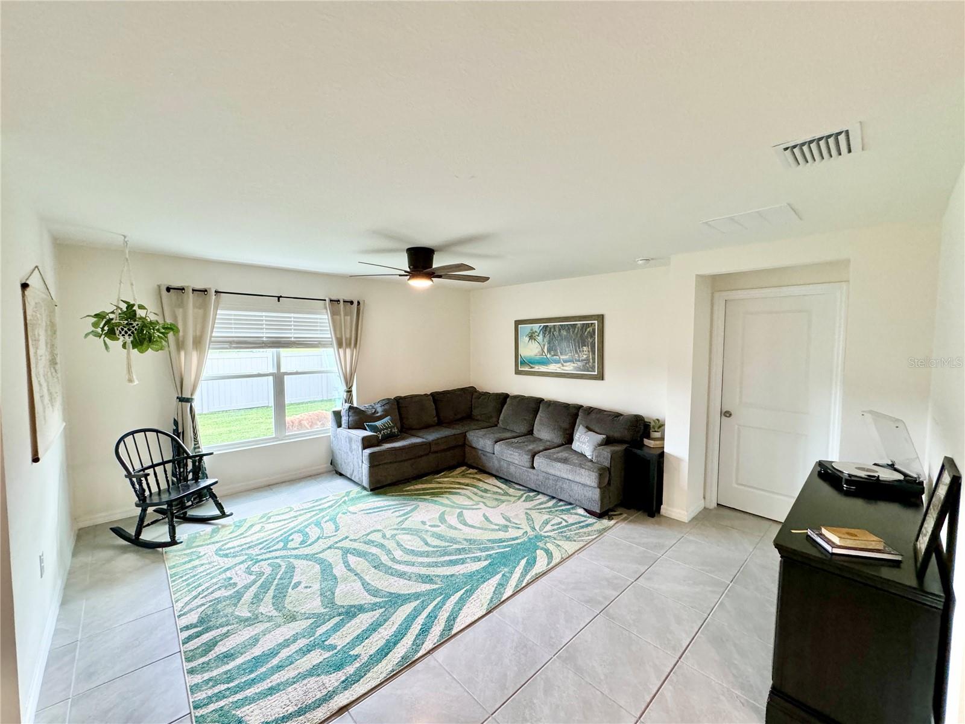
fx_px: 390
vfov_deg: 85.7
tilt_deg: -3.5
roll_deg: -0.4
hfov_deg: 102.1
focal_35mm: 14
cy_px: 362
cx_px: 482
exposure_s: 1/120
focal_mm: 2.22
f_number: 2.2
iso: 320
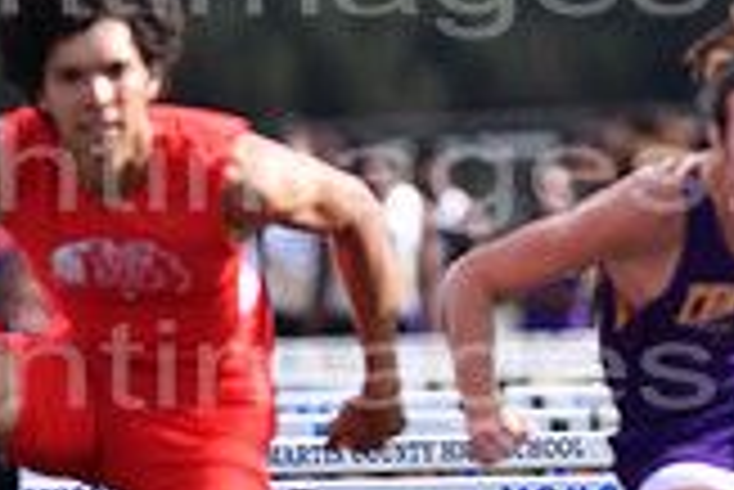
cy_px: 474
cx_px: 86
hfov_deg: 1.3
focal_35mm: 1598
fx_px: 32610
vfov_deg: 0.9
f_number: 4
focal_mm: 300
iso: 400
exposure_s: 1/2500
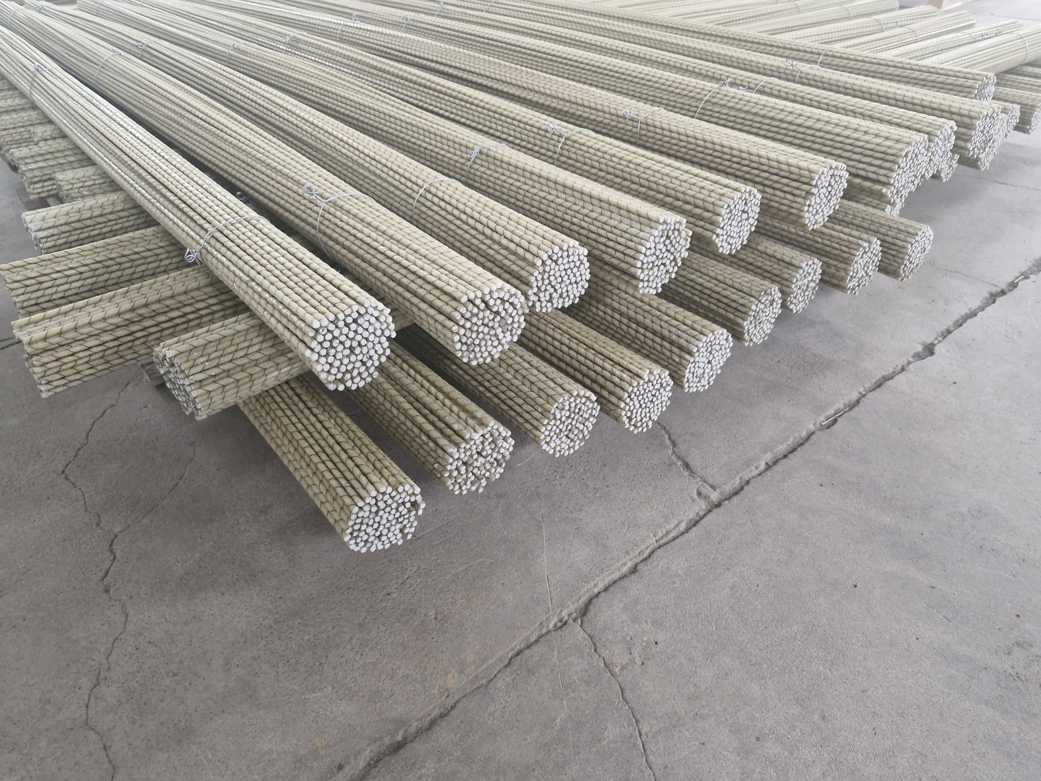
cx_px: 520
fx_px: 692
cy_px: 390
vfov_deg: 58.9
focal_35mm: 23
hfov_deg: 73.9
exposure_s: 1/100
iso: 125
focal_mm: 5.54
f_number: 1.8
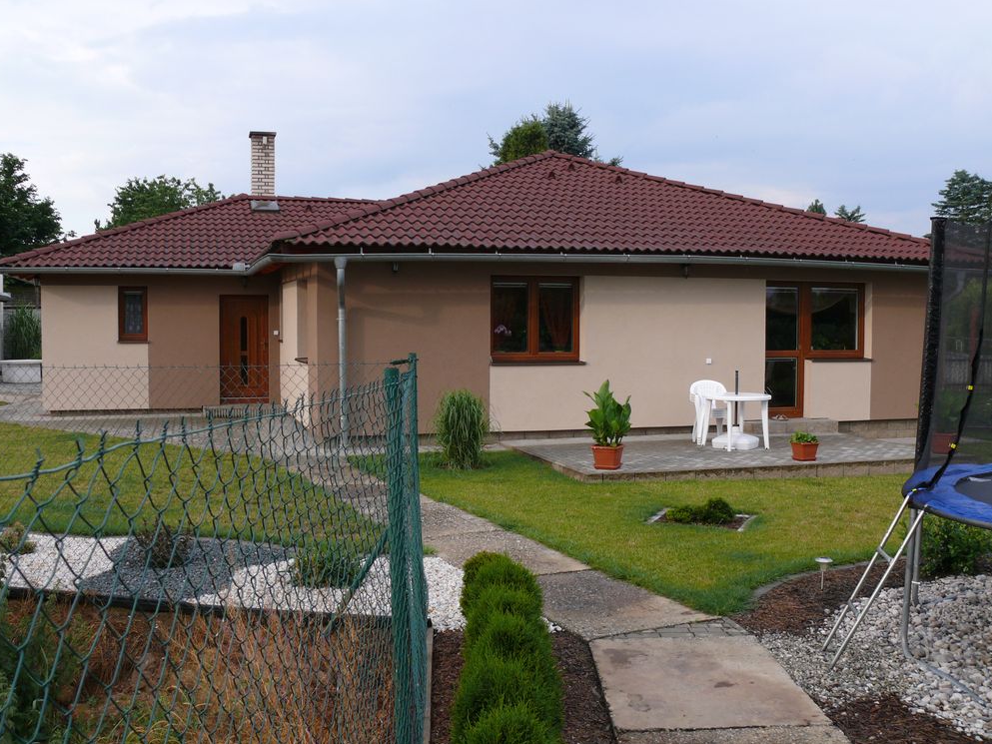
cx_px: 502
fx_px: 1032
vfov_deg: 39.7
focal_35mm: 36
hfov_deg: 51.3
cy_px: 365
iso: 100
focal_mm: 7.4
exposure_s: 1/160
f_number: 4
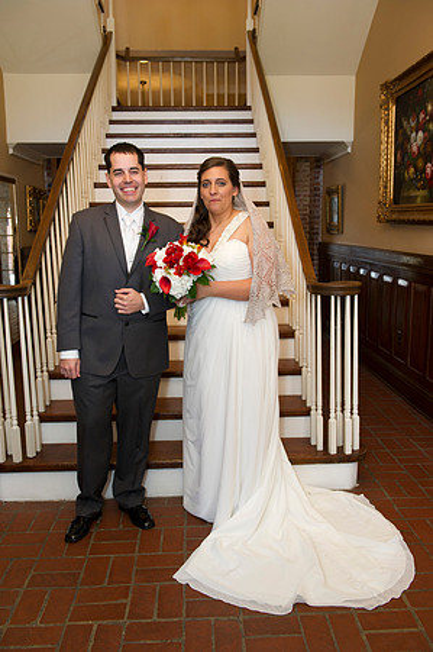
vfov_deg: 58.8
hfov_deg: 41.0
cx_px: 216
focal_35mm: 32
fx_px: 579
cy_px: 326
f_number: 5
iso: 1000
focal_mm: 32
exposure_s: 1/100
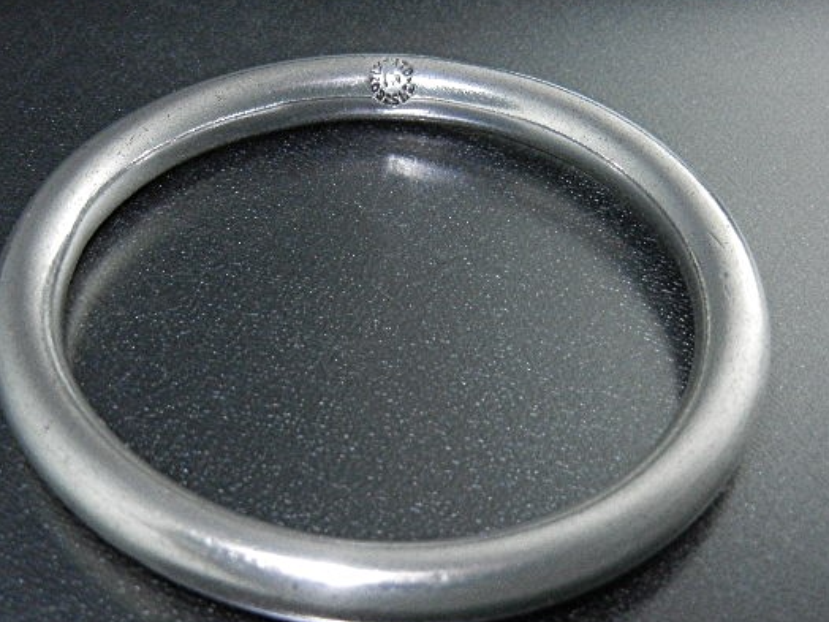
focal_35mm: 55
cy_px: 336
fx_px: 1317
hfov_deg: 34.9
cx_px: 378
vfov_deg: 26.6
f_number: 7.6
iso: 800
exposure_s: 1/30
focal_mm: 8.1
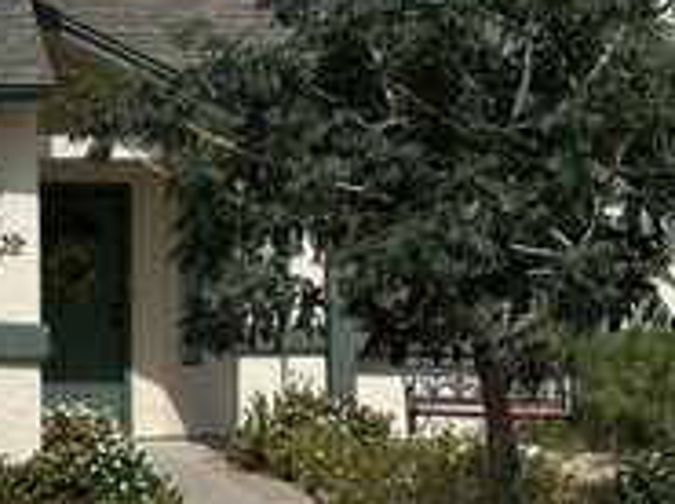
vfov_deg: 11.3
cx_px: -219
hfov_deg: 14.5
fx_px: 2530
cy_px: 111
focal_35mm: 130
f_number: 1.78
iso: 64
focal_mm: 6.86
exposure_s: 1/8929
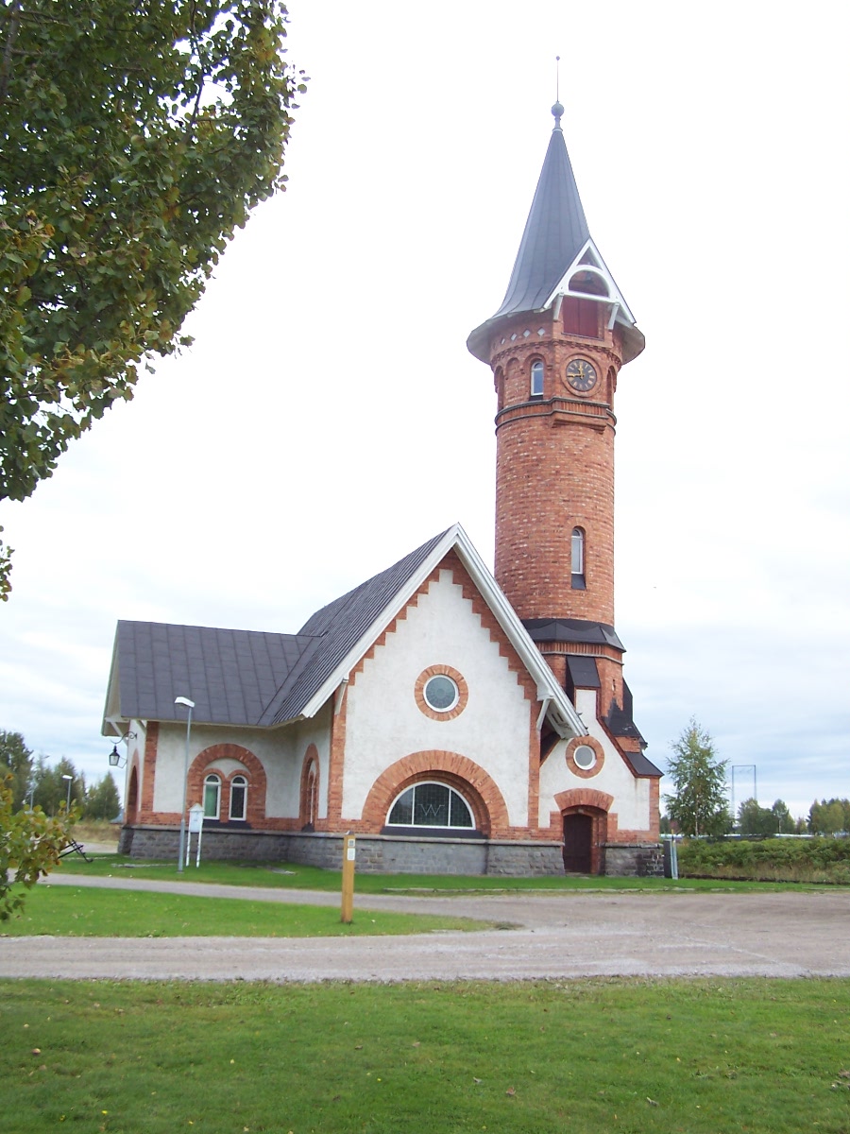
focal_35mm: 38
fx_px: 1244
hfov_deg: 37.7
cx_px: 425
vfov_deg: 49.0
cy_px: 567
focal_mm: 6.3
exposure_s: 1/250
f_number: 2.8
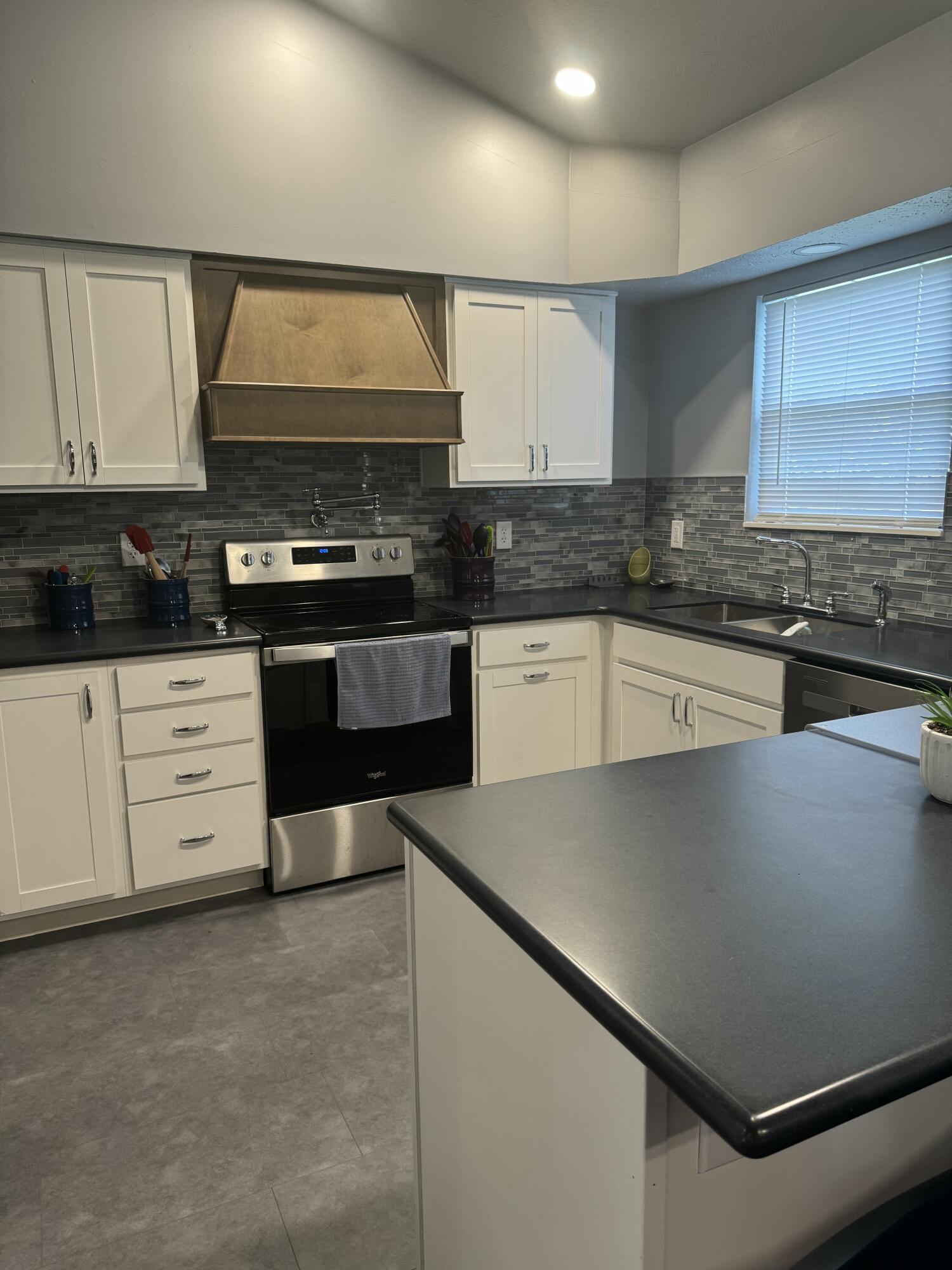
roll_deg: +0.8
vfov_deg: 71.6
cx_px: 476
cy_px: 635
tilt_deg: -9.7
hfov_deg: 56.8
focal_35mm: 24
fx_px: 880
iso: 125
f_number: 1.78
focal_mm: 6.76
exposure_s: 1/60
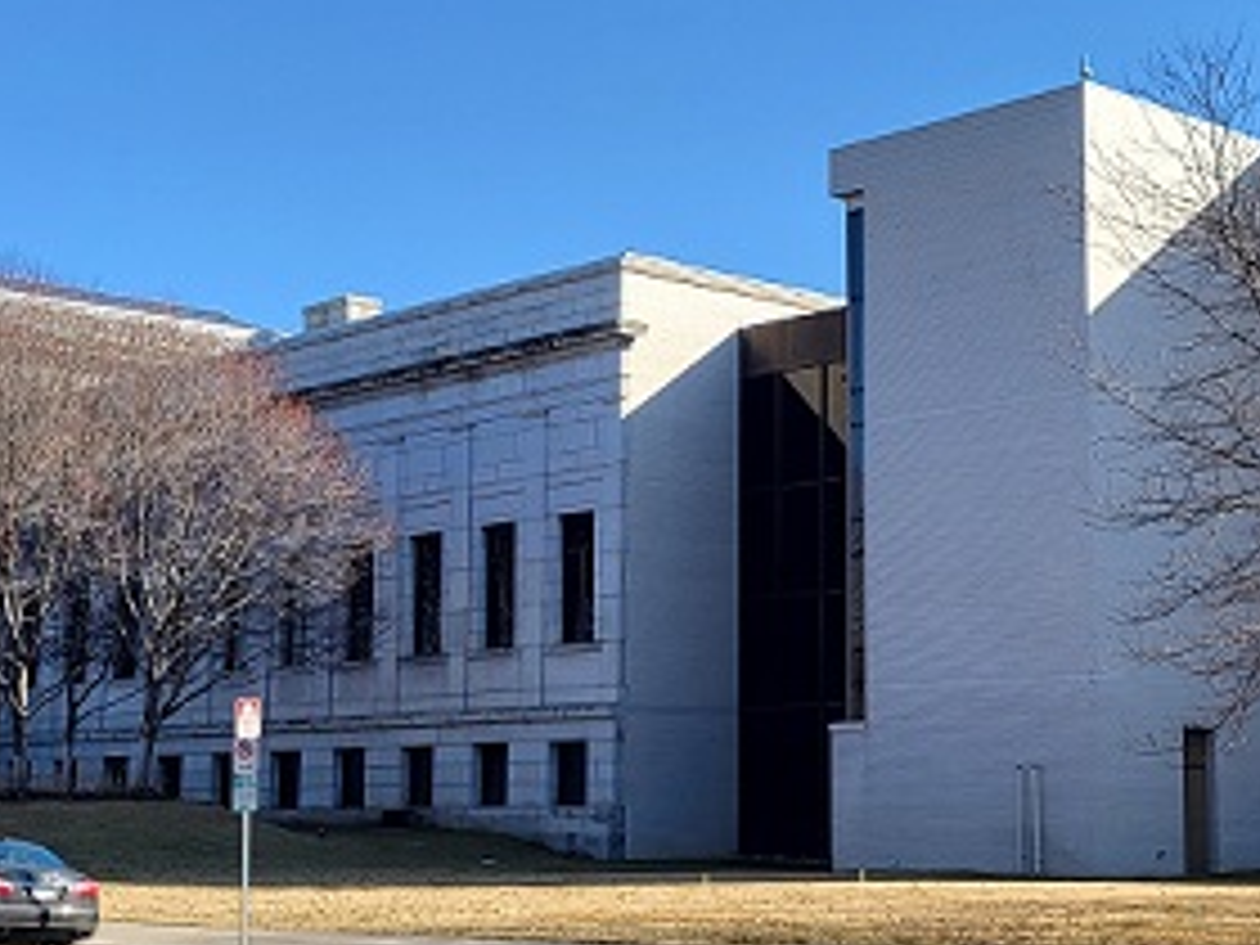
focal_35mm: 65
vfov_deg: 22.6
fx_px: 2366
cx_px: 846
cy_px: 520
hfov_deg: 29.6
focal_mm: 5.4
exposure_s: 1/873
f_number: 1.8
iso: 40
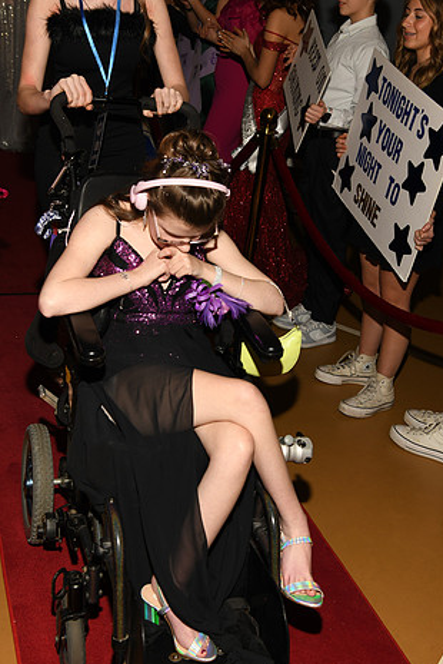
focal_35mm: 45
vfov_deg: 43.6
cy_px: 322
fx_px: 829
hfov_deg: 29.9
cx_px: 254
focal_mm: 36
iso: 400
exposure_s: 1/60
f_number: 5.6
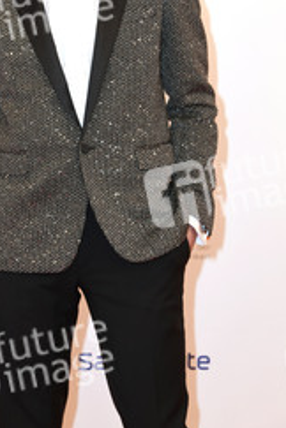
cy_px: 99
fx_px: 1764
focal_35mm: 148
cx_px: 74
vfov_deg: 13.8
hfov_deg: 9.3
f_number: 6.3
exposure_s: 1/125
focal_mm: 90
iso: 250
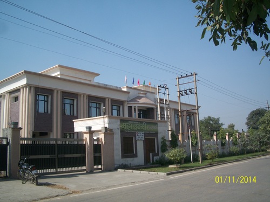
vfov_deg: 40.7
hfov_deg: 52.6
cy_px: 101
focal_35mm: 35
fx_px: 273
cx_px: 135
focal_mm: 6.3
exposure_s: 1/400
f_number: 5.6
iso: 80
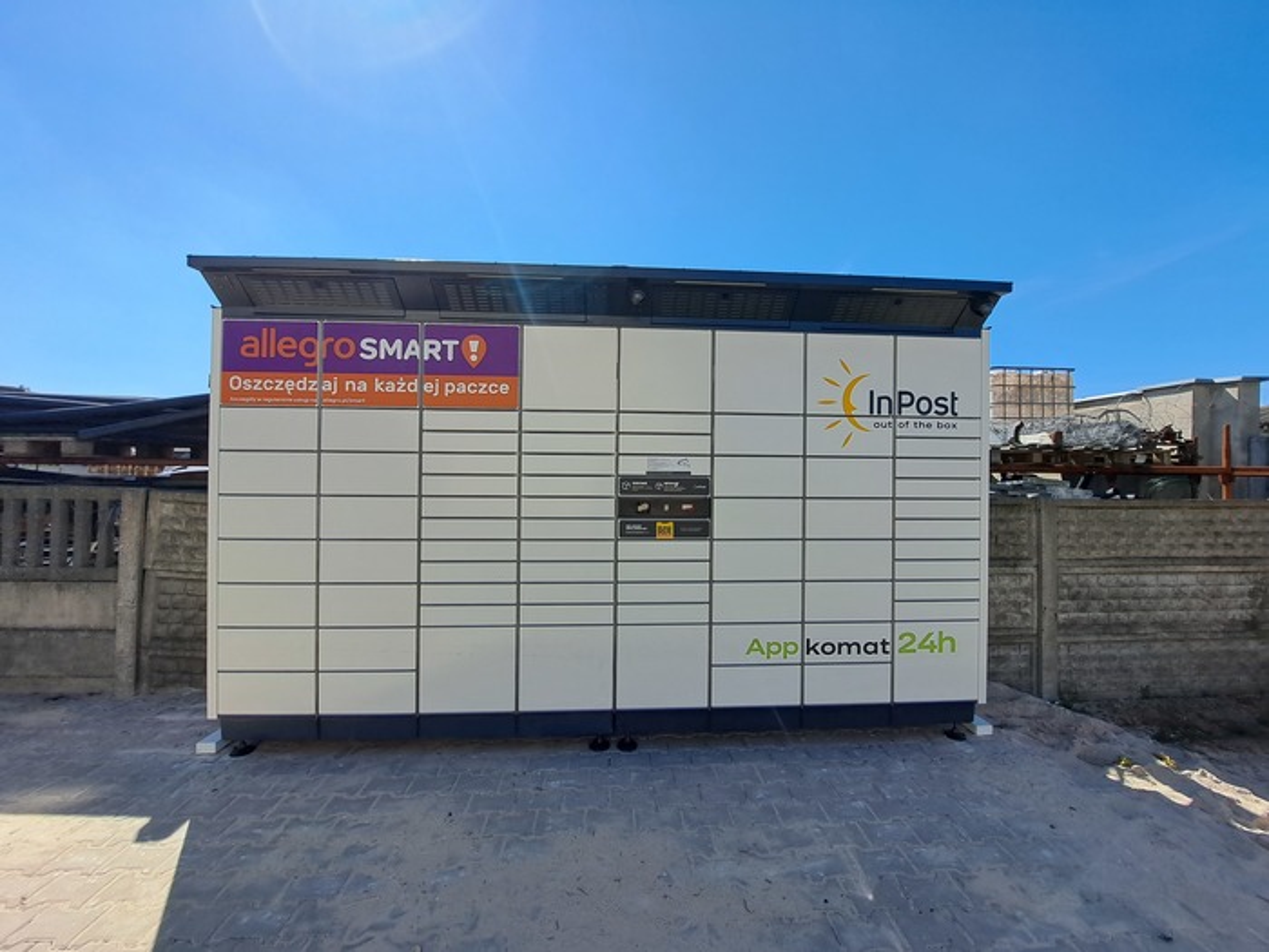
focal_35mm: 13
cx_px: 634
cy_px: 476
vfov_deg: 89.9
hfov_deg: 106.2
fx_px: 477
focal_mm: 1.74
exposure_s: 1/1374
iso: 50
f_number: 2.2
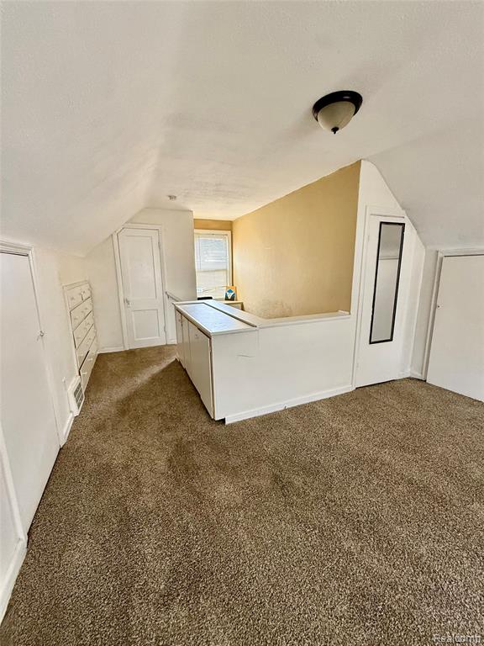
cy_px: 323
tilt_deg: -11.0
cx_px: 242
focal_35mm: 14
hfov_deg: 85.7
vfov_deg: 102.1
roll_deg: +0.4
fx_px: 261
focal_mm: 2.22
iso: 500
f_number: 2.2
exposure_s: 1/120
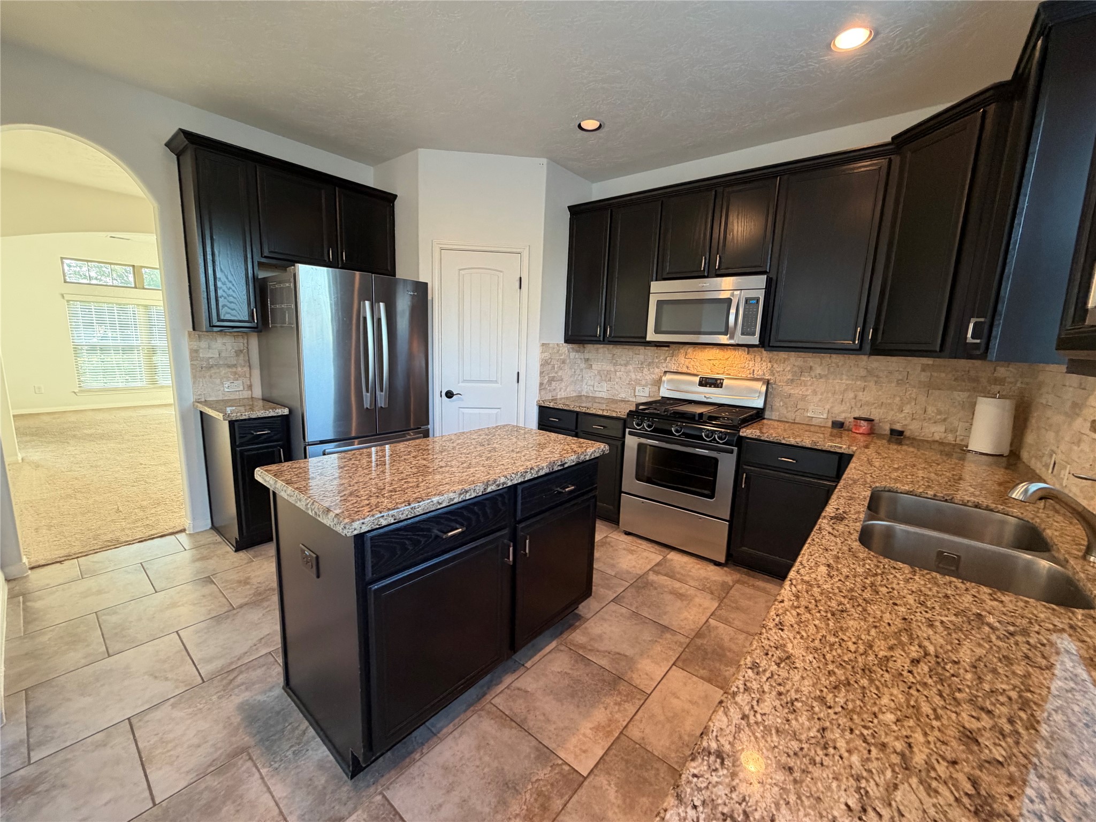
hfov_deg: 102.1
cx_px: 548
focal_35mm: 14
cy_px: 411
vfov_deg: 85.7
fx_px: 443
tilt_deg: -7.6
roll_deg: -1.0
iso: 320
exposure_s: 1/60
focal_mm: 2.22
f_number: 2.2
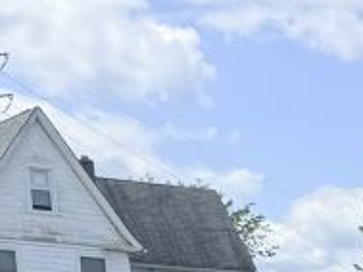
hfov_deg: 10.2
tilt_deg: -7.8
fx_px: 1595
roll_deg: -1.4
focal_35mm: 152
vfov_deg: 8.6
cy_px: 728
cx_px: 1014
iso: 100
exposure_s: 1/2907
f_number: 1.78
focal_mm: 6.76
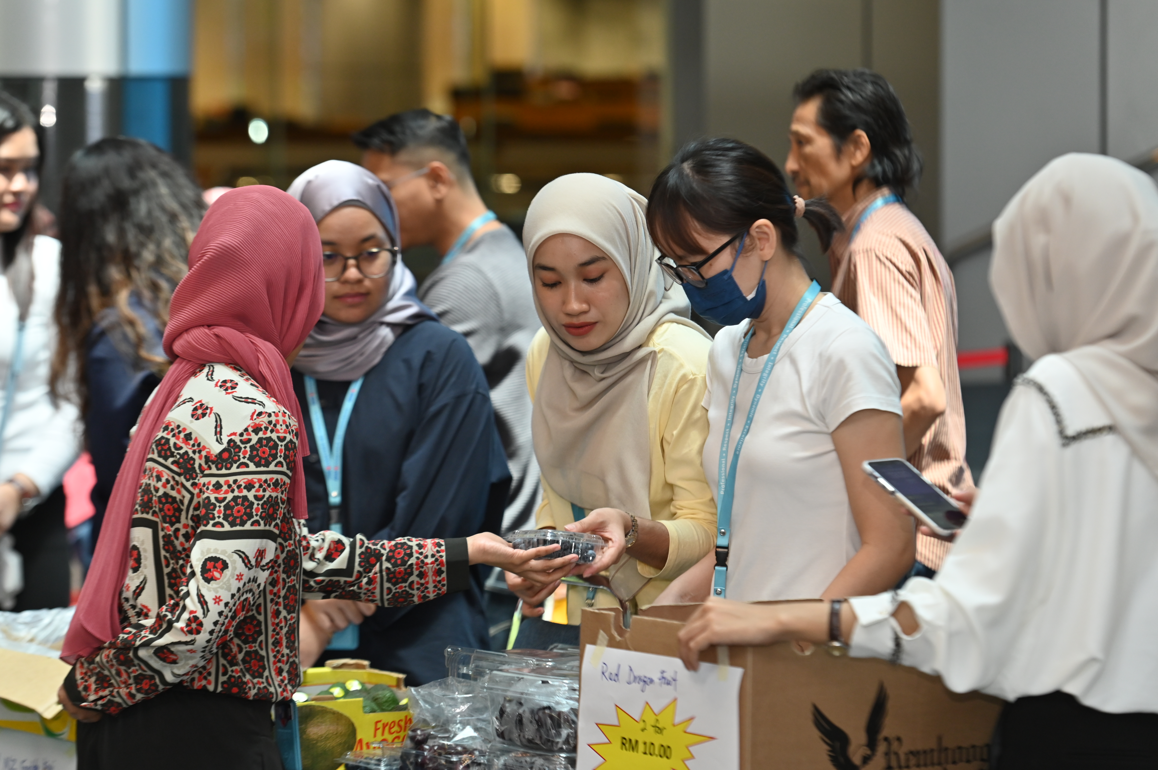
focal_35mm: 135
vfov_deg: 10.1
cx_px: 579
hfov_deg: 15.2
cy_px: 385
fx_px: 4340
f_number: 4.5
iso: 1000
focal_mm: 135
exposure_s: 1/100
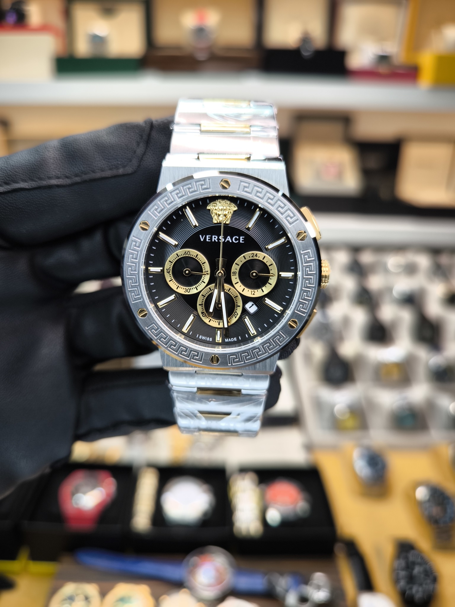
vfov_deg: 71.6
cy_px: 304
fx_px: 421
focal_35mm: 24
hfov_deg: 56.8
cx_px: 228
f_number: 1.9
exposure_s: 1/230
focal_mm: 6.92
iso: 80
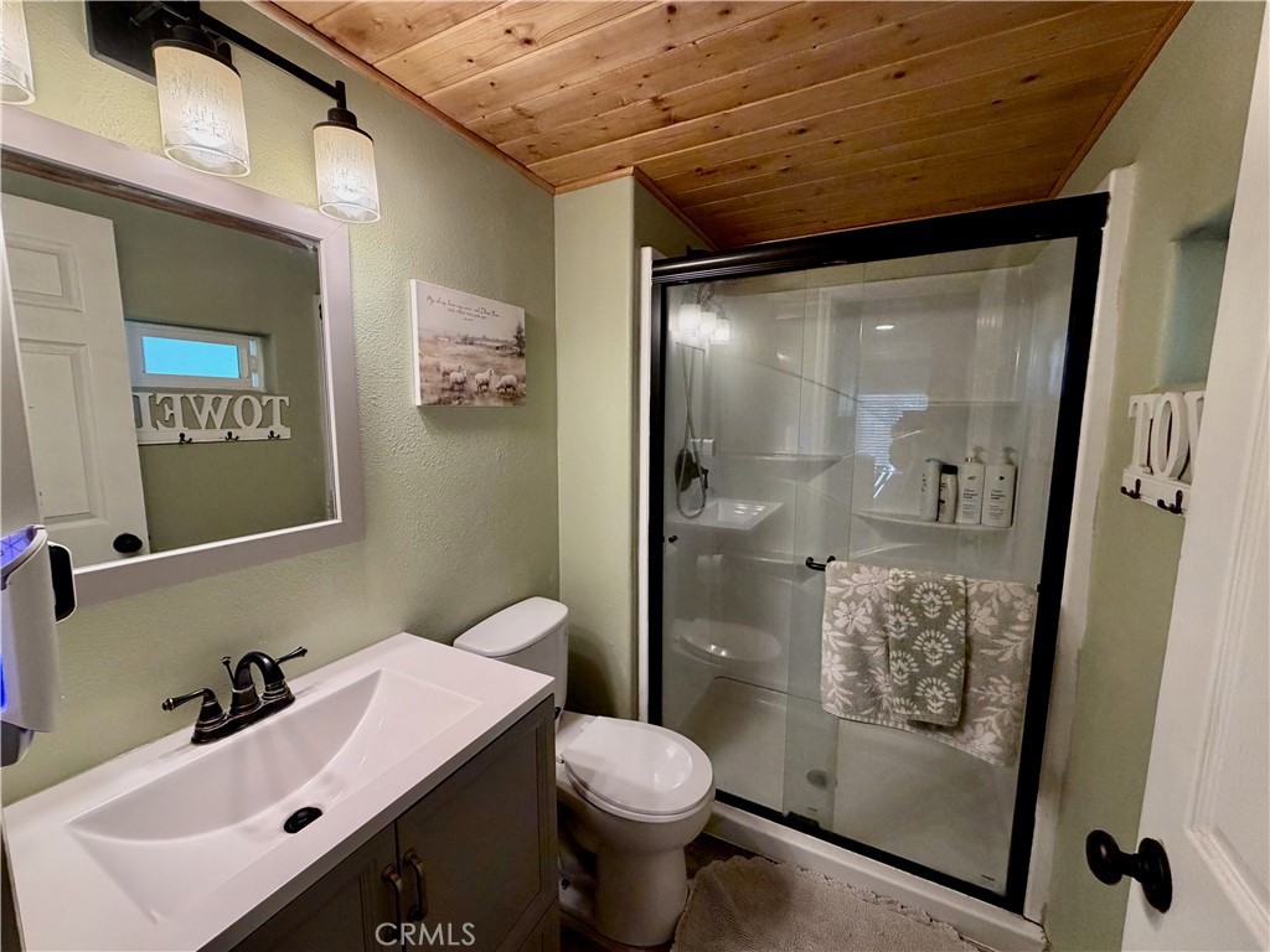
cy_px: 476
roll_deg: +0.2
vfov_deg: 85.7
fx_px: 514
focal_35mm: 14
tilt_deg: -7.5
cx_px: 635
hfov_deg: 102.1
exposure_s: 1/120
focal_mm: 2.22
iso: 320
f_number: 2.2
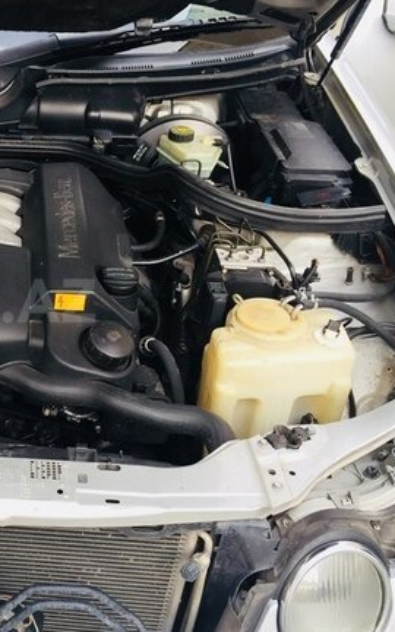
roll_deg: -0.2
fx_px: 810
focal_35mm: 47
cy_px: 301
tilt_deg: -34.7
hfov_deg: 25.2
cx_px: -54
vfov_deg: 42.6
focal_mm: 4.15
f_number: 2.2
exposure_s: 1/207
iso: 32
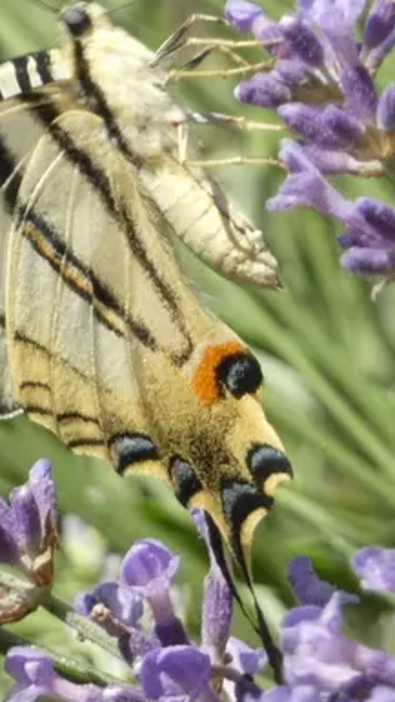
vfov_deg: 2.8
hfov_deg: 1.6
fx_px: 14400
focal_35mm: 773
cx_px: 95
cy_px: 291
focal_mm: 76.7
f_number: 5.6
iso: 80
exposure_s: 1/100
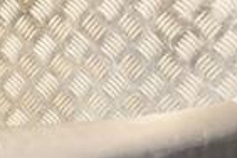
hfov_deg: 15.0
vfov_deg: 10.2
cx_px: -13
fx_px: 883
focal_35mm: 134
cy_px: 148
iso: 800
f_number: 5
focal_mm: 21
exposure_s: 1/125
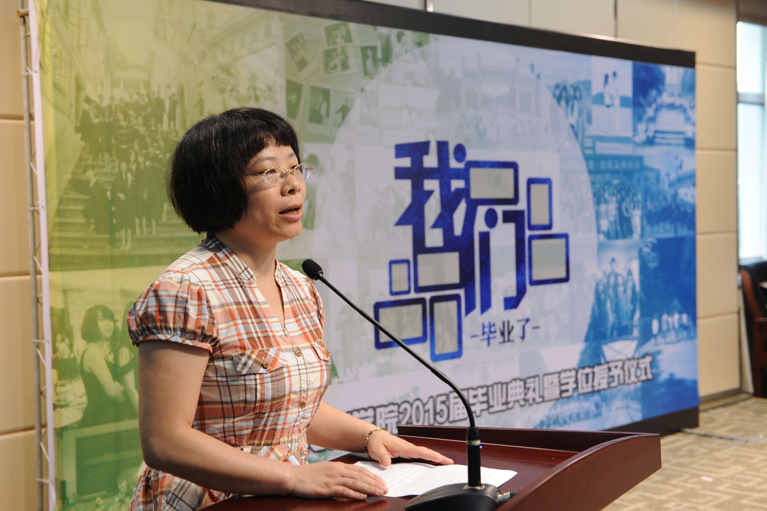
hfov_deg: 39.6
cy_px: 256
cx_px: 384
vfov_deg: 27.0
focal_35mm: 50
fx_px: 1065
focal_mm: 50
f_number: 4.5
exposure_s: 1/50
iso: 400
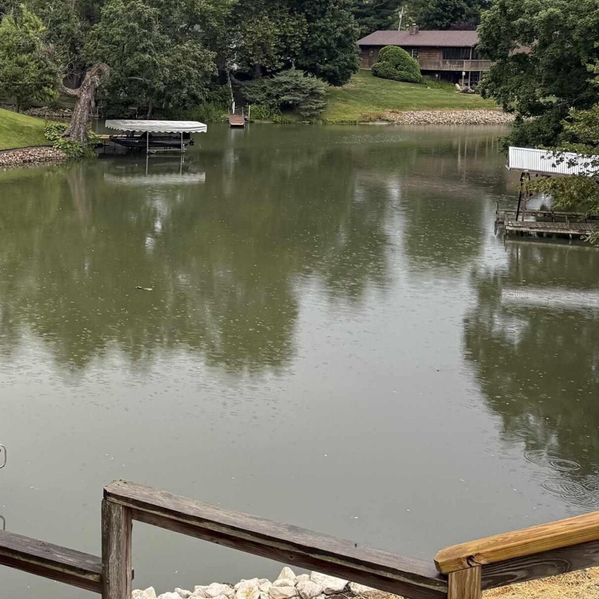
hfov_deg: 29.4
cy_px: 118
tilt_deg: -4.7
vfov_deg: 30.8
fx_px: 1057
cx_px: -13
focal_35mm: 54
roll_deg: -0.7
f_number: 1.78
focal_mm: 6.76
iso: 80
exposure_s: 1/612
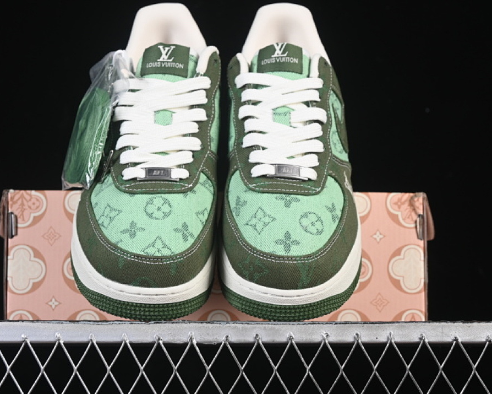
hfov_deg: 22.5
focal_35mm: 85
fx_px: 1238
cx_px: 215
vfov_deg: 18.1
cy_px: 198
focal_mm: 50
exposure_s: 1/80
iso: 160
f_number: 7.1
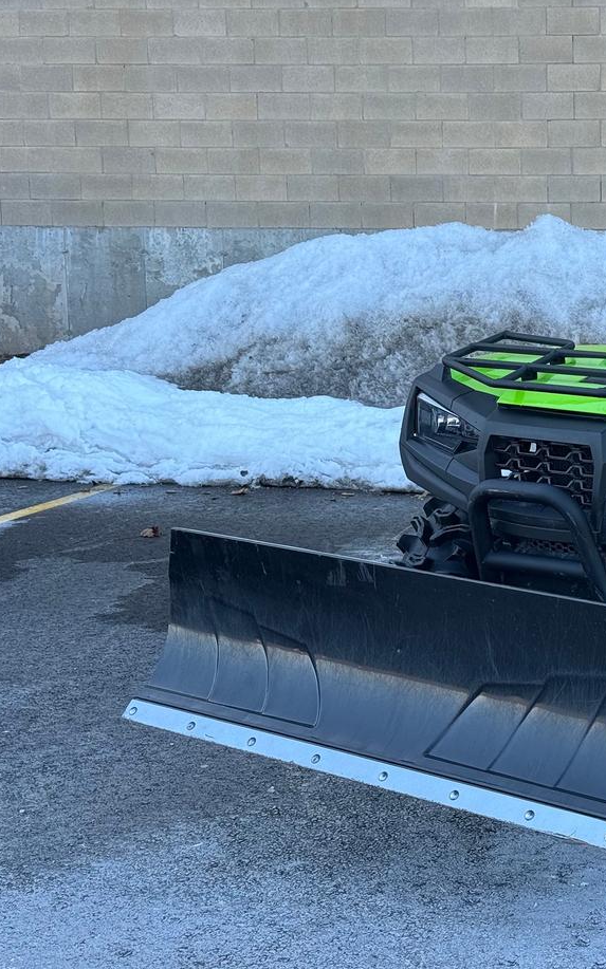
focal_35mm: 71
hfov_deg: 17.7
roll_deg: +0.5
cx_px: 655
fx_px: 1876
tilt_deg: -8.9
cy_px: 496
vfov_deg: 29.0
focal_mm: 6.76
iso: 64
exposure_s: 1/558
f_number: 1.78
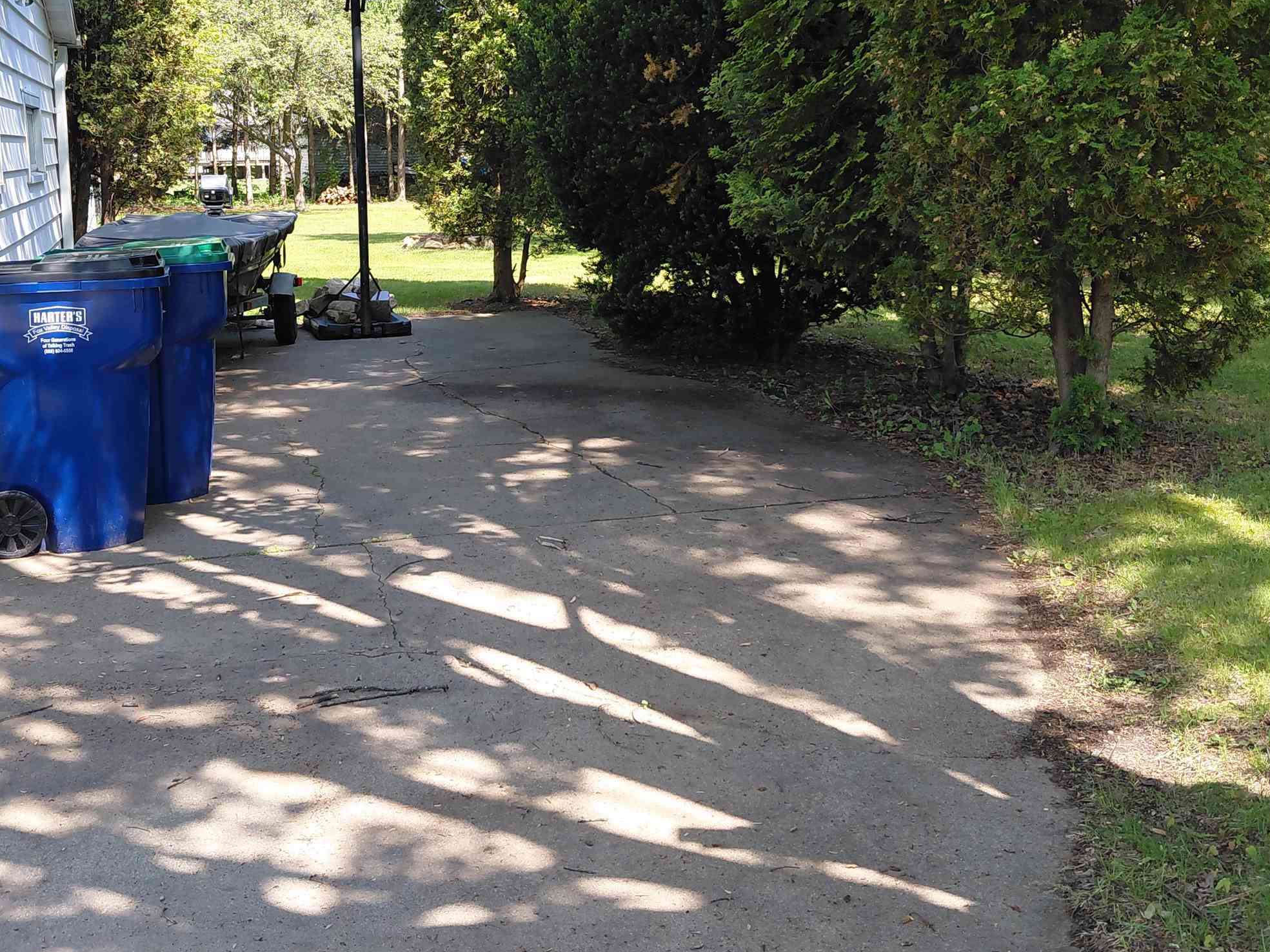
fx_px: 1431
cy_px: 266
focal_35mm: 39
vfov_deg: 36.2
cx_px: 537
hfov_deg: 47.7
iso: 50
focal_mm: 4.69
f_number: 1.8
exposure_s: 1/407
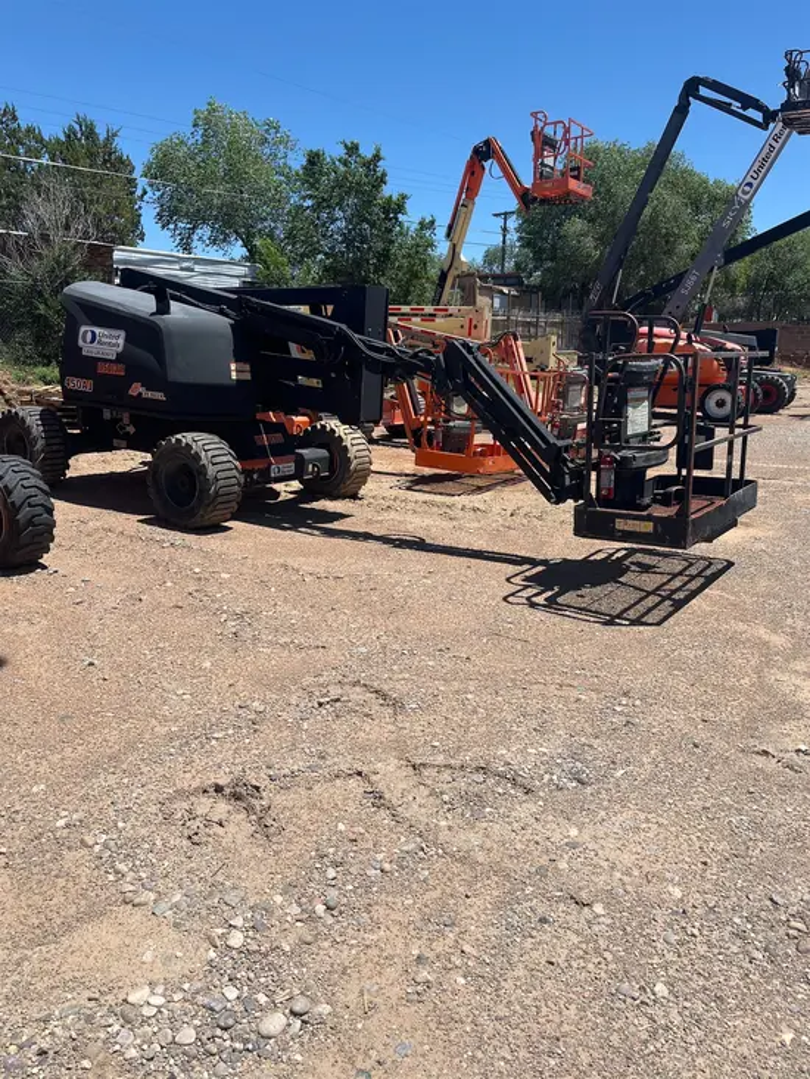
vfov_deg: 67.3
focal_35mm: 26
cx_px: 405
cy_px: 540
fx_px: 811
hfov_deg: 53.1
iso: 50
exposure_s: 1/3623
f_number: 1.6
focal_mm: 5.1
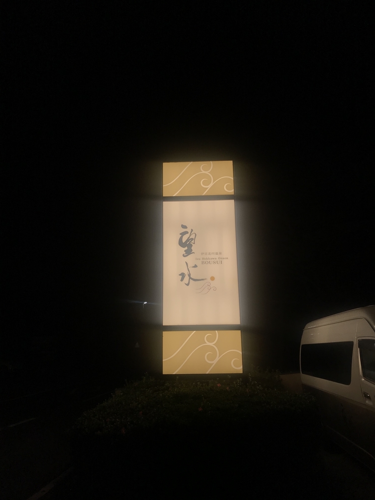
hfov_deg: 49.7
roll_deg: +1.2
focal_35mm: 28
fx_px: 404
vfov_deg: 63.4
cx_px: 188
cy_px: 250
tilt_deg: +15.8
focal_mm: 3.99
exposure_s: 1/151
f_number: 1.8
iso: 20
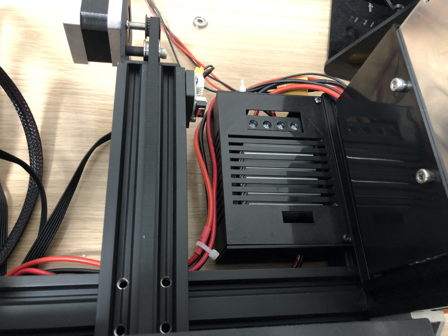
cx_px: 224
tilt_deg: -62.2
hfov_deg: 63.4
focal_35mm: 28
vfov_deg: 49.7
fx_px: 362
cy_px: 168
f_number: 1.8
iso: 100
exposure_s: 1/4
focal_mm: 4
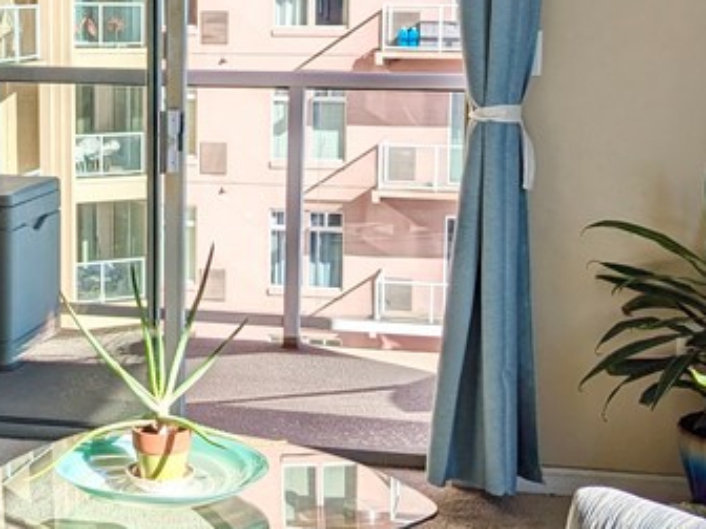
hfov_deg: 26.3
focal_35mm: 73
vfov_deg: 20.2
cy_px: 227
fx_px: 1489
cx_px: 171
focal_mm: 6.81
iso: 47
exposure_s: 1/1855
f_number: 1.85
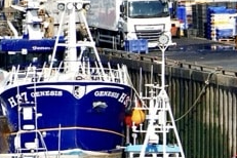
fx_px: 7524
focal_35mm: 1143
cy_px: 152
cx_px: 260
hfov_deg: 1.8
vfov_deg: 1.2
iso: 125
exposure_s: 1/2000
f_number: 4
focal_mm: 96.45
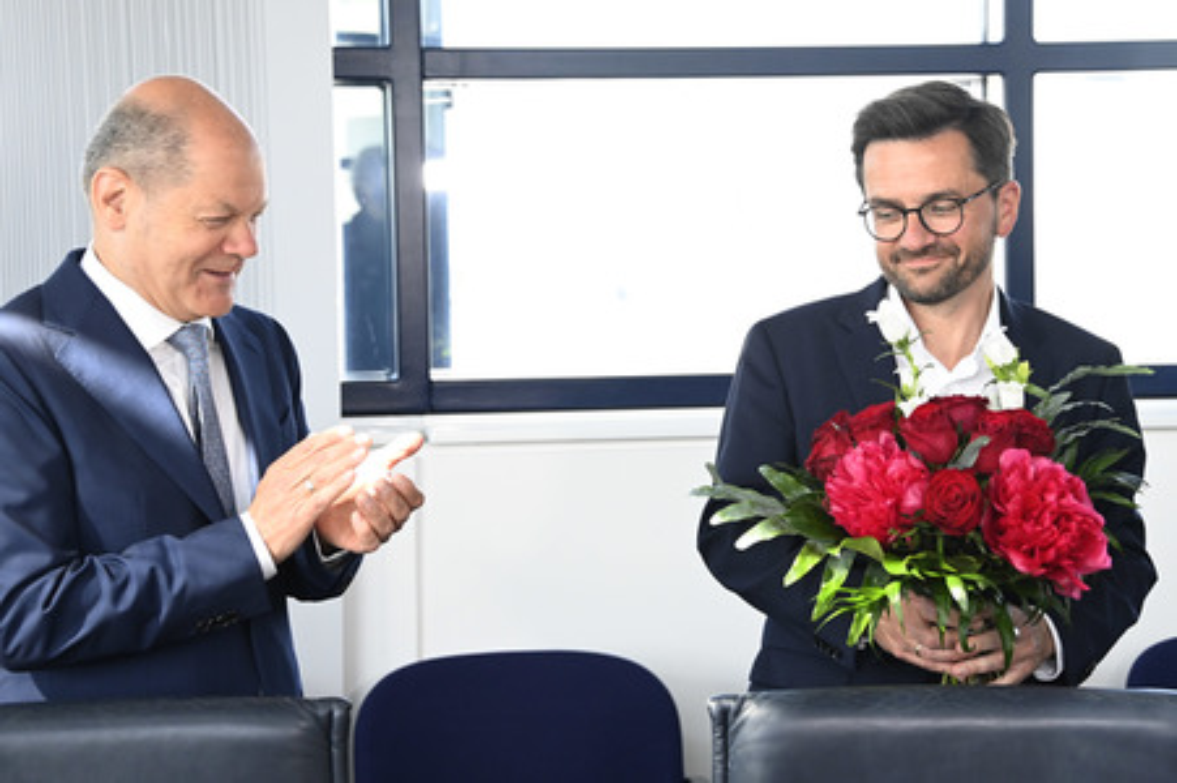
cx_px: 588
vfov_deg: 18.9
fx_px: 2352
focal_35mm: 72
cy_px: 392
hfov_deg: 28.1
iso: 4000
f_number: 5.6
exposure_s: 1/320
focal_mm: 72
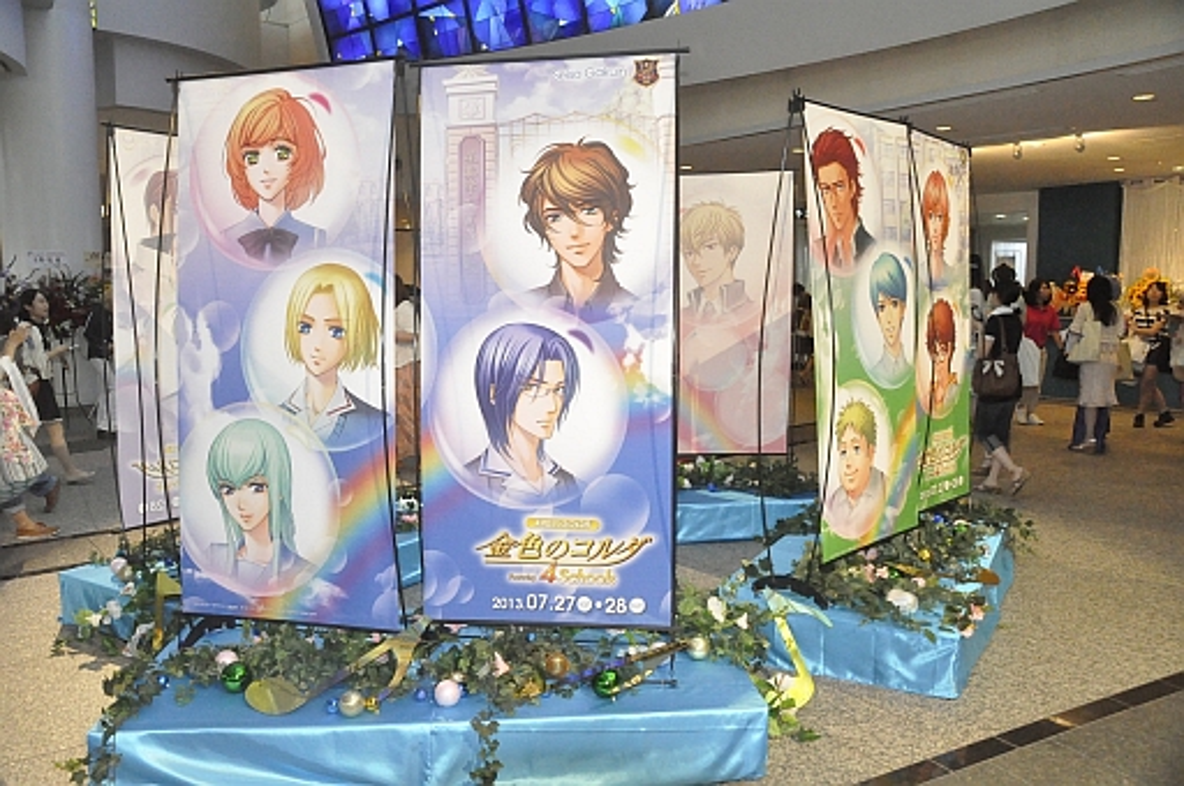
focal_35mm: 27
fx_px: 887
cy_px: 393
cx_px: 592
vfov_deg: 47.8
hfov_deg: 67.4
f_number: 7.1
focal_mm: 18
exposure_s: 1/200
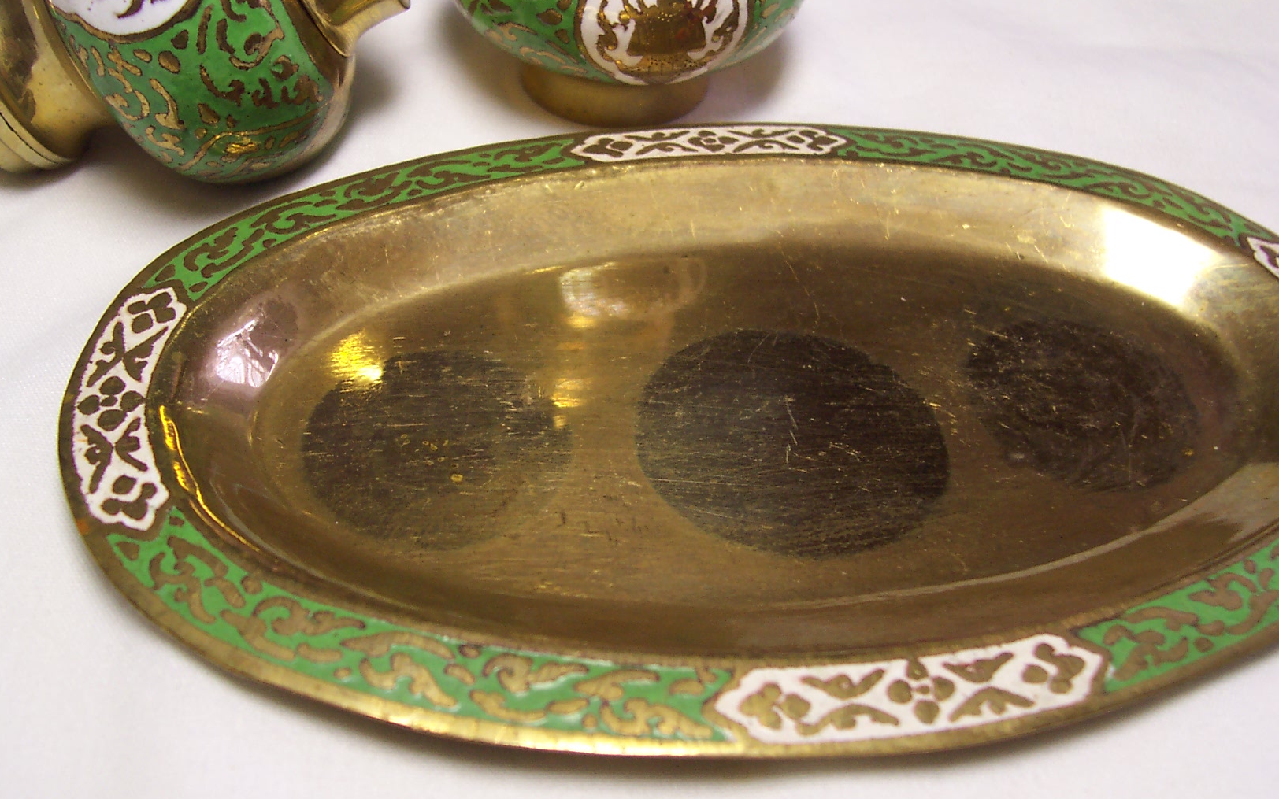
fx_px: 1394
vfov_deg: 32.0
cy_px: 385
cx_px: 634
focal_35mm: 40
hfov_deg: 49.3
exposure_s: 1/45
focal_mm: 5.6
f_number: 2.8
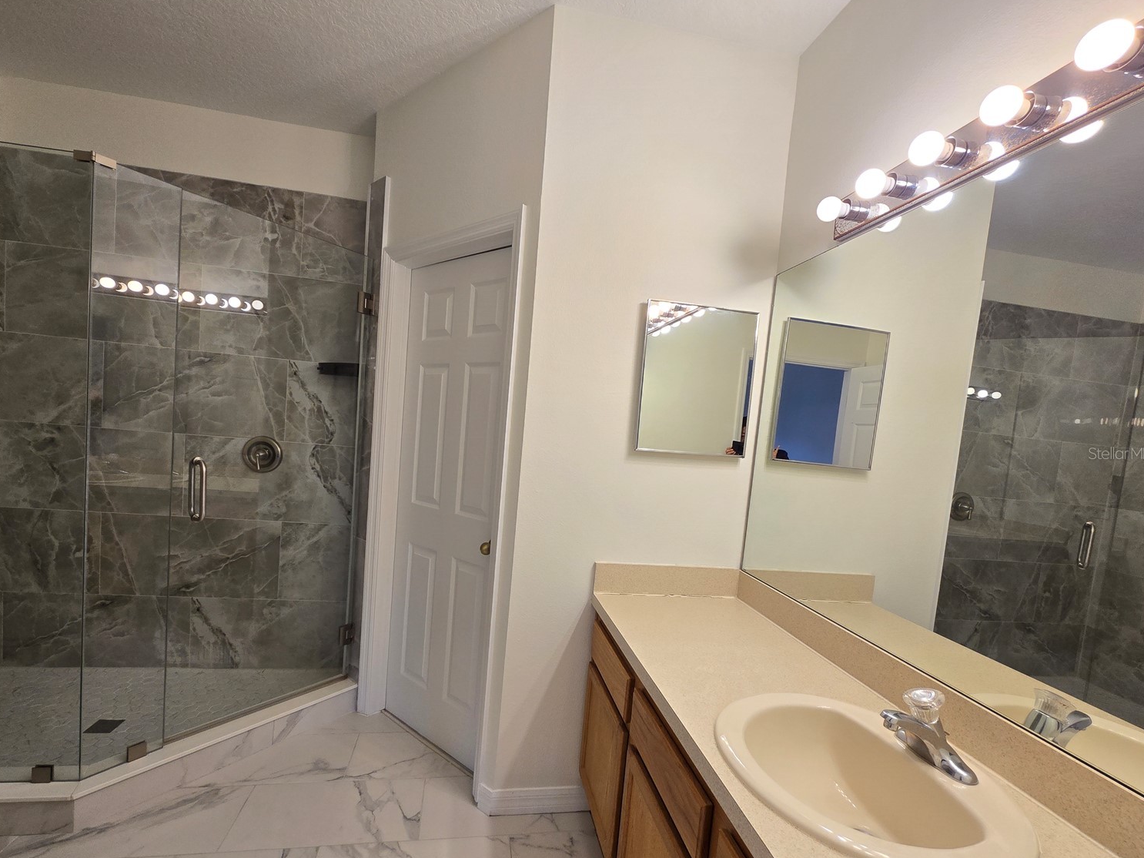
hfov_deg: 102.0
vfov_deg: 85.6
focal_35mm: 14
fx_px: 463
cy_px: 453
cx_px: 545
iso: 80
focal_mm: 2.2
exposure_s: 1/60
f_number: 2.2
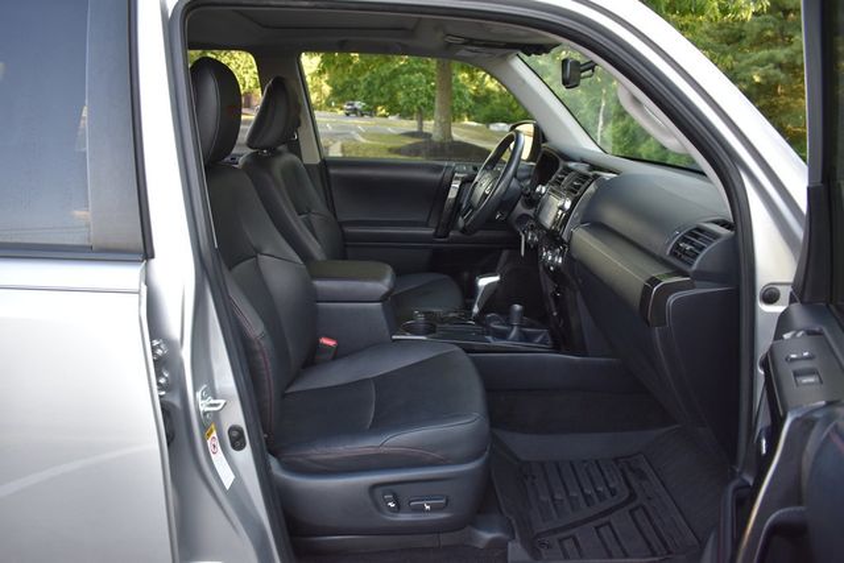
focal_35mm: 27
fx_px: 633
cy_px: 282
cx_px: 422
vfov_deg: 48.0
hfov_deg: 67.4
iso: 800
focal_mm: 18
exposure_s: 1/250
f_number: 3.5
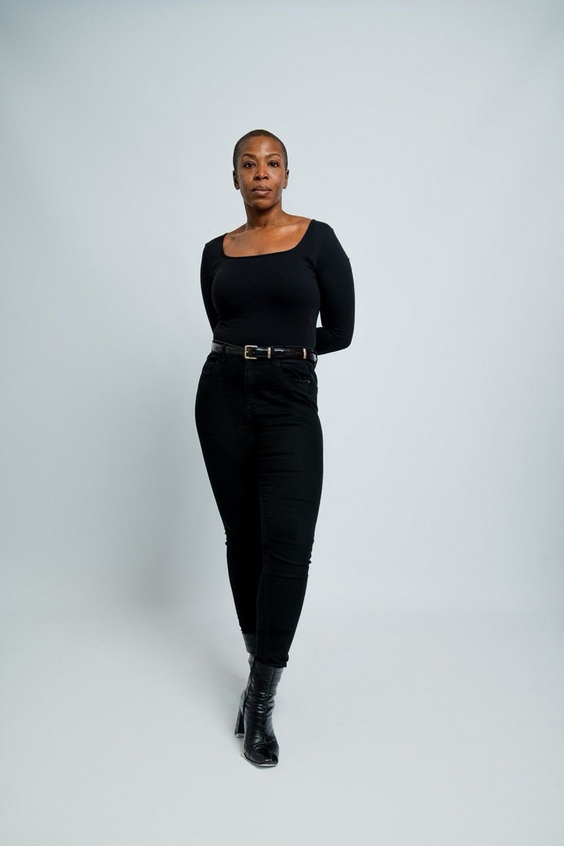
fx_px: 811
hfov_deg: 38.4
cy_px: 423
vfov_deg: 55.1
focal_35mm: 34
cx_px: 282
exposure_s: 1/125
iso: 640
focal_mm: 34.5
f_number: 7.1
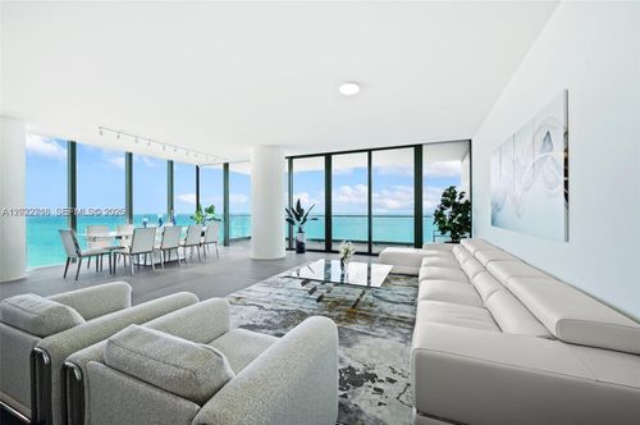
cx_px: 320
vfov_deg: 81.0
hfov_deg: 104.3
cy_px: 212
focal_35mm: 14
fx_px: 249
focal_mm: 14
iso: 200
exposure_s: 1/20
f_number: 8
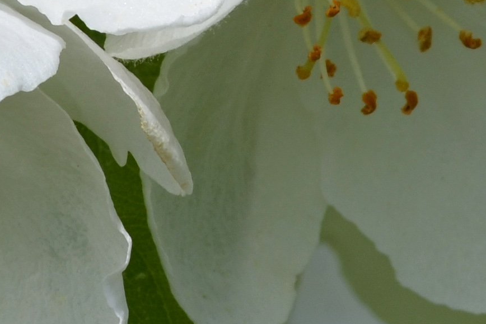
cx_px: -120
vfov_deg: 2.3
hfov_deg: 3.5
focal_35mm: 595
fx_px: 8033
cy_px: -443
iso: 100
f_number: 13
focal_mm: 70
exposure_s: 1/100
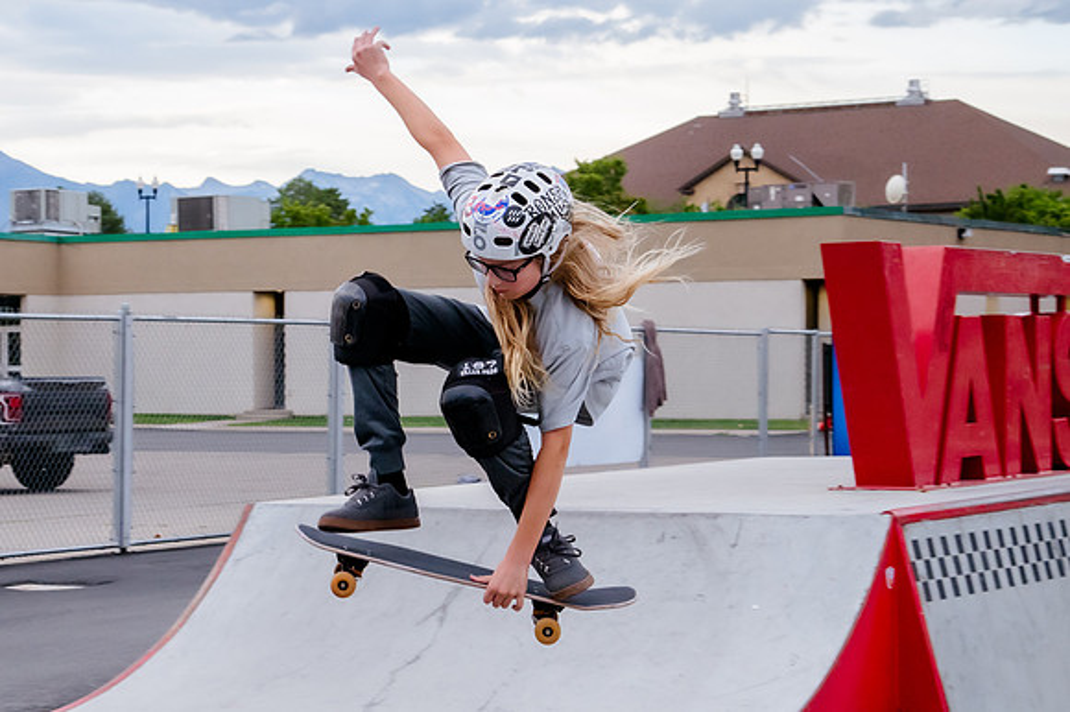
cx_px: 283
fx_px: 2736
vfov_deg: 14.8
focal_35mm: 92
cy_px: 356
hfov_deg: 22.0
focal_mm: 62
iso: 2500
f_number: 9
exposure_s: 1/400
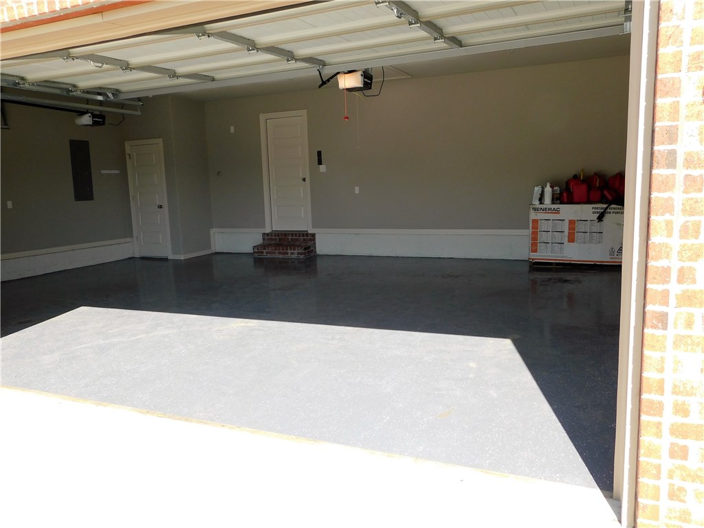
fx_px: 569
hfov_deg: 63.4
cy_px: 264
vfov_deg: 49.7
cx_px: 352
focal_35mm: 28
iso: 125
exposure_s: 1/500
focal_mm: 4.9
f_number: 3.2
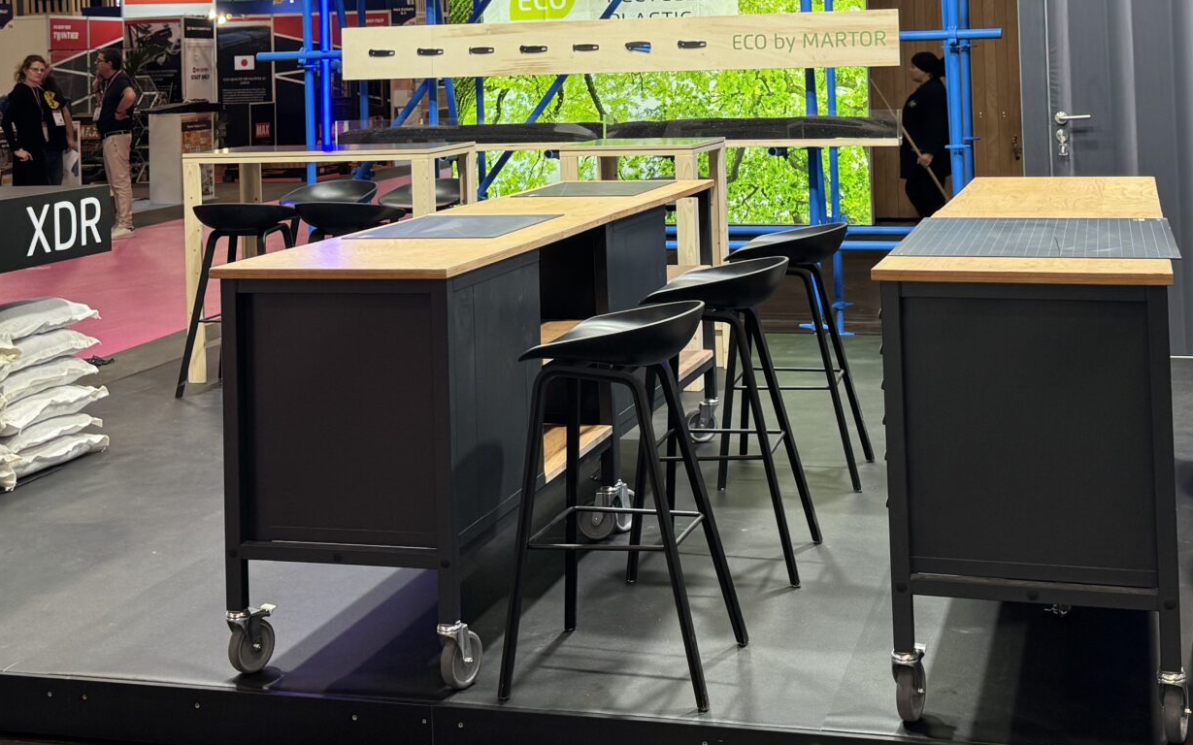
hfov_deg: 38.2
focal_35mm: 53
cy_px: 44
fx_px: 1723
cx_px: 615
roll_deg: +2.0
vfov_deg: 23.6
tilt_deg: +0.6
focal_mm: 6.76
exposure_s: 1/100
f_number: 1.78
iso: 125
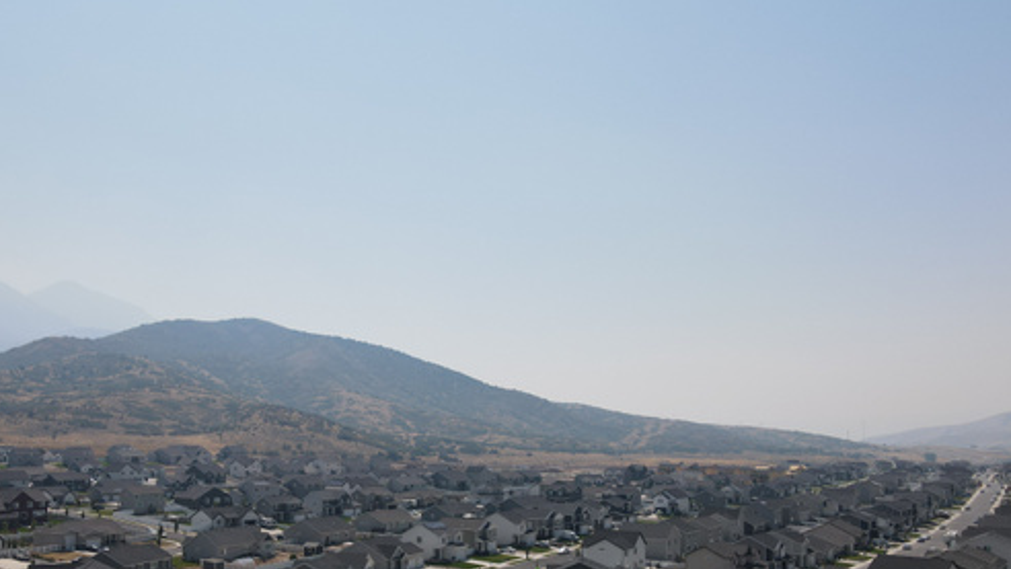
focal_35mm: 34
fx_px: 912
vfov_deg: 33.6
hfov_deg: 57.8
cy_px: 458
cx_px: 444
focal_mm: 4.5
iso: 100
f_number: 2.8
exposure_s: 1/1500
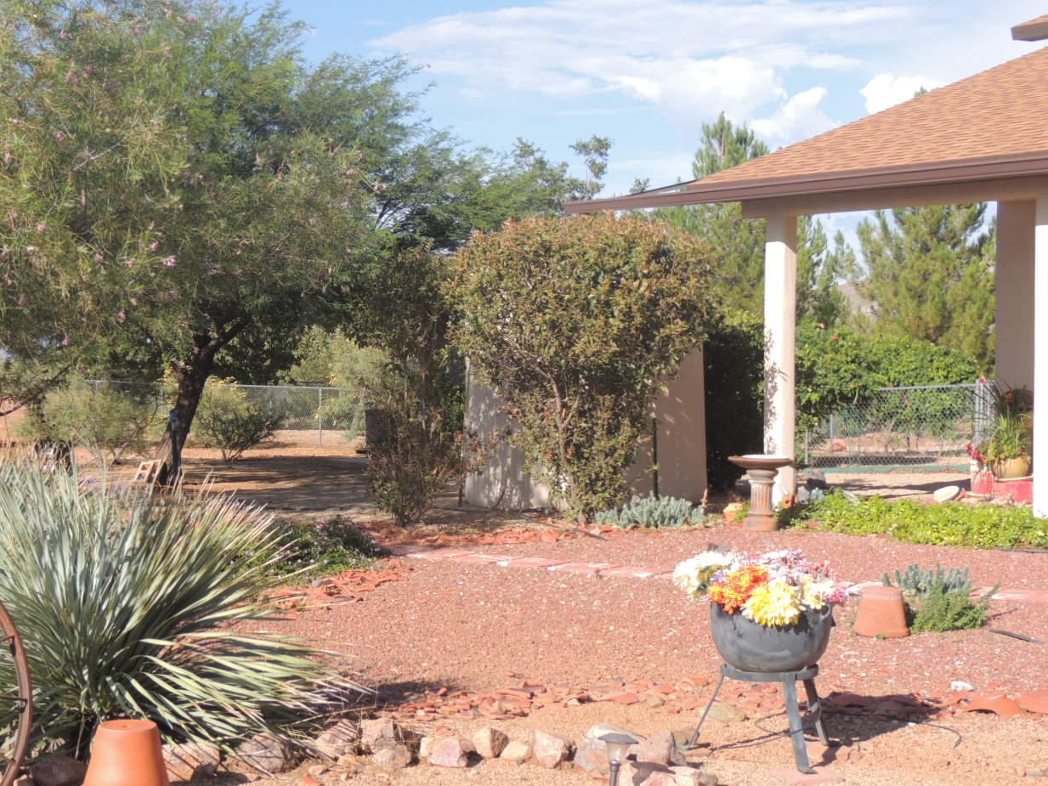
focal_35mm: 61
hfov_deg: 31.5
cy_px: 410
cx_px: 382
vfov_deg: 24.0
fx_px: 1847
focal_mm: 8.3
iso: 100
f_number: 3.5
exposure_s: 1/640
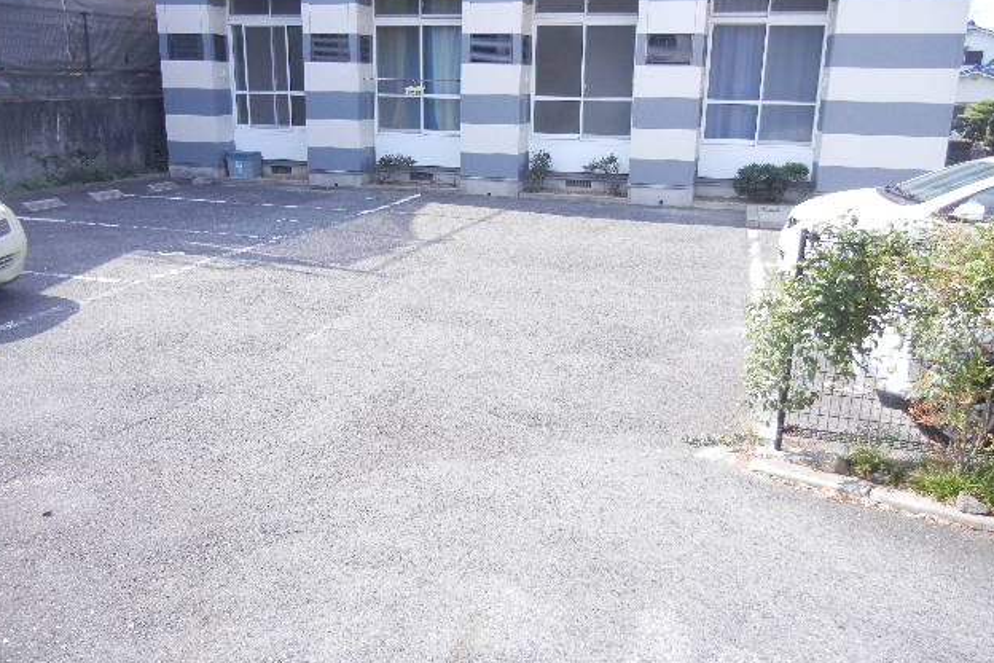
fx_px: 883
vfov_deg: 41.1
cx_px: 491
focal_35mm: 32
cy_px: 333
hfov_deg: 58.7
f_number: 3.5
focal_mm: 5.4
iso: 160
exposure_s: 1/350
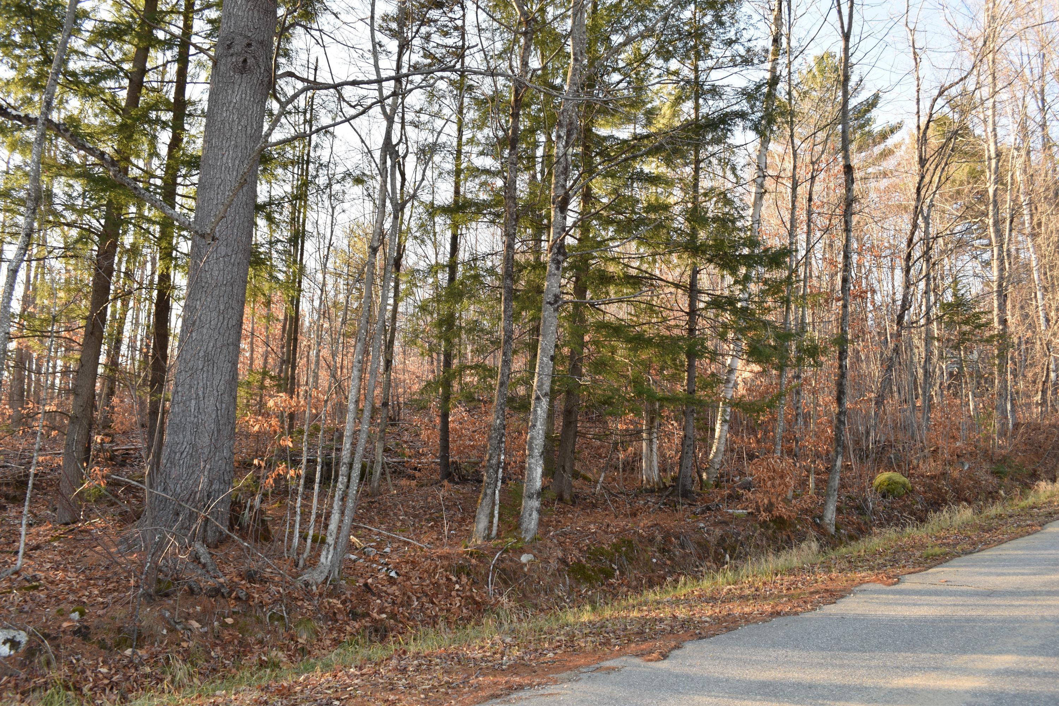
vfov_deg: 47.9
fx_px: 794
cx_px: 530
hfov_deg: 67.4
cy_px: 353
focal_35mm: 27
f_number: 5.6
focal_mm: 18
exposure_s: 1/40
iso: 100
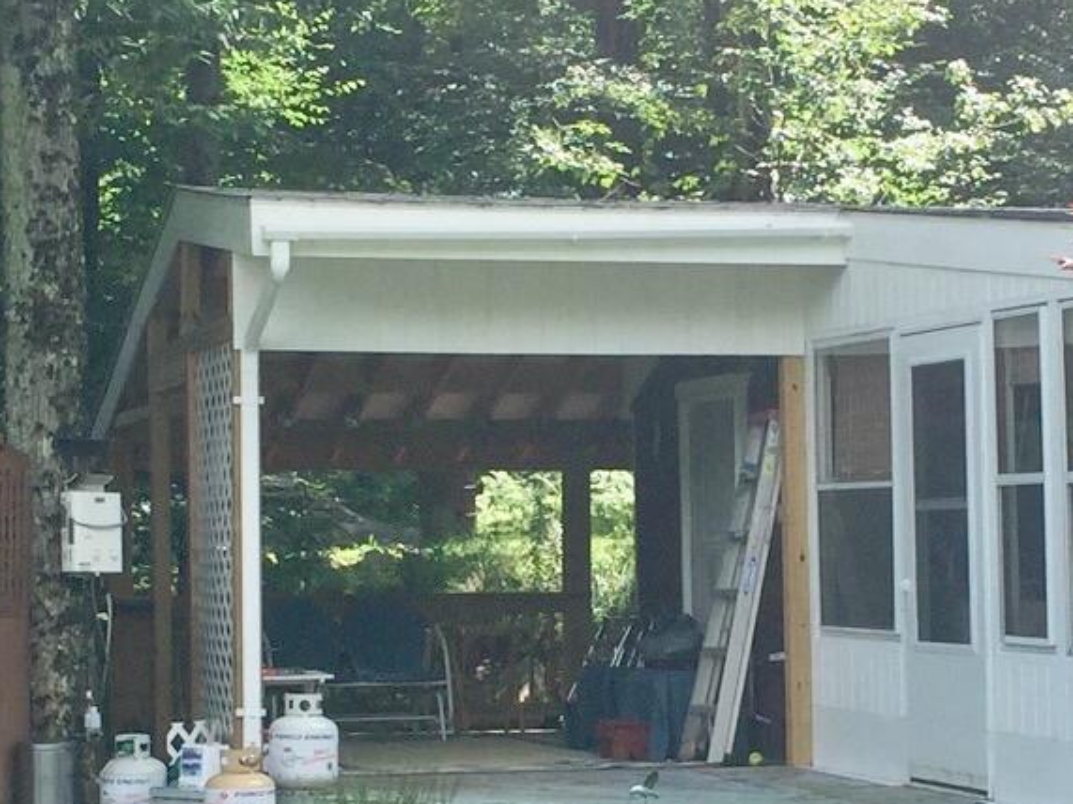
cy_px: 592
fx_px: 3223
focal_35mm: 104
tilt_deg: -0.4
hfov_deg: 18.9
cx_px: 614
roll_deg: -0.7
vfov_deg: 14.2
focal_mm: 4.15
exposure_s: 1/746
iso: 32
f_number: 2.2
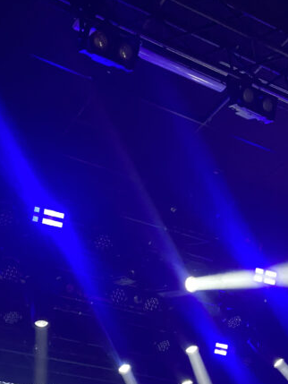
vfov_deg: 30.8
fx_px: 687
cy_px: 269
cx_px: 163
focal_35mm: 62
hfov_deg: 23.6
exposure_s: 1/37
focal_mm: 4.2
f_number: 1.8
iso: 500
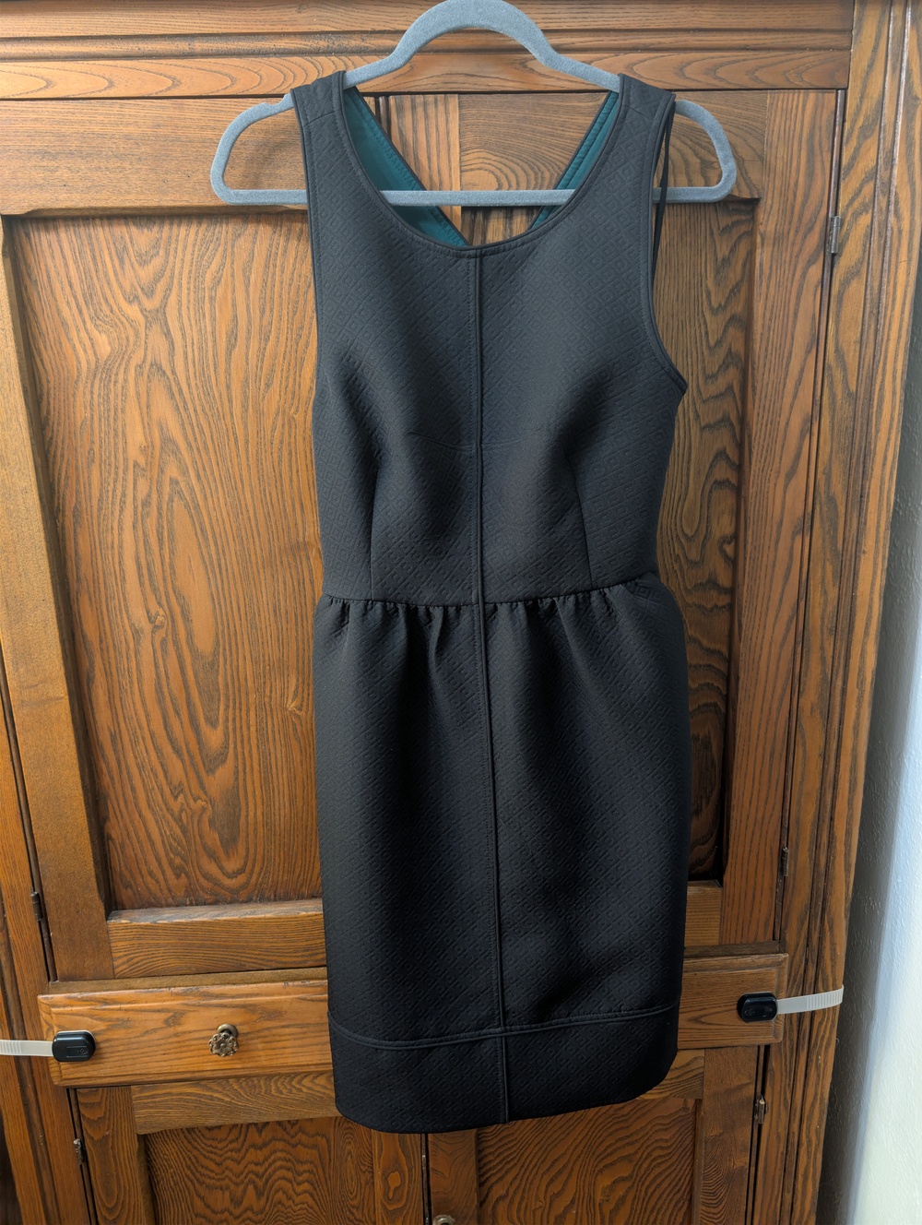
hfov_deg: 56.9
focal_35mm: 24
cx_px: 461
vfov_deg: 71.5
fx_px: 850
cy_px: 612
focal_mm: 6.9
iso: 485
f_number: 1.68
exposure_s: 1/42.6
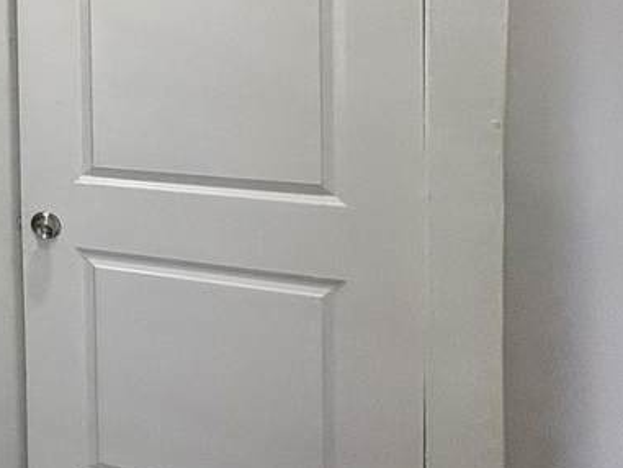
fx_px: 846
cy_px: -7
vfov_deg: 28.8
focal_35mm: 47
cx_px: -389
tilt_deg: -1.5
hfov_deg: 25.4
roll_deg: +3.7
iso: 160
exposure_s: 1/99
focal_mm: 2.22
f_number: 2.2
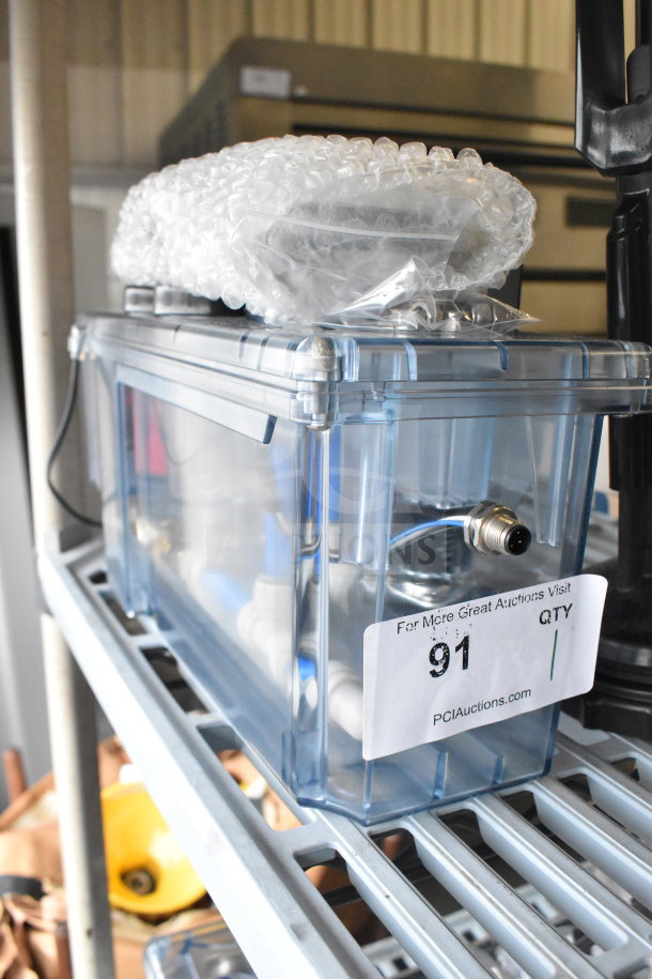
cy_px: 490
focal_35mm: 32
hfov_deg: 41.7
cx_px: 326
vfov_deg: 59.5
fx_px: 856
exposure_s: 1/1600
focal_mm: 21
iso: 6400
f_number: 6.3
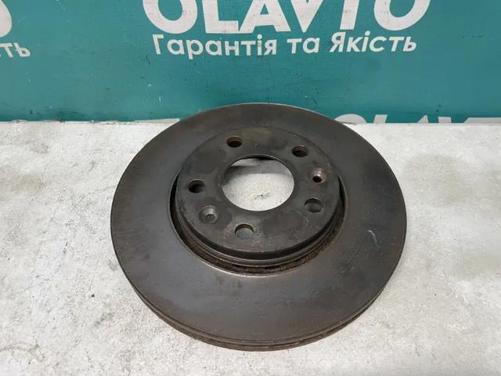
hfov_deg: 67.3
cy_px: 188
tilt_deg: -51.3
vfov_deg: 53.1
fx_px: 376
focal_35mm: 26
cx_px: 250
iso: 125
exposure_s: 1/100
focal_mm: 4.2
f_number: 1.6
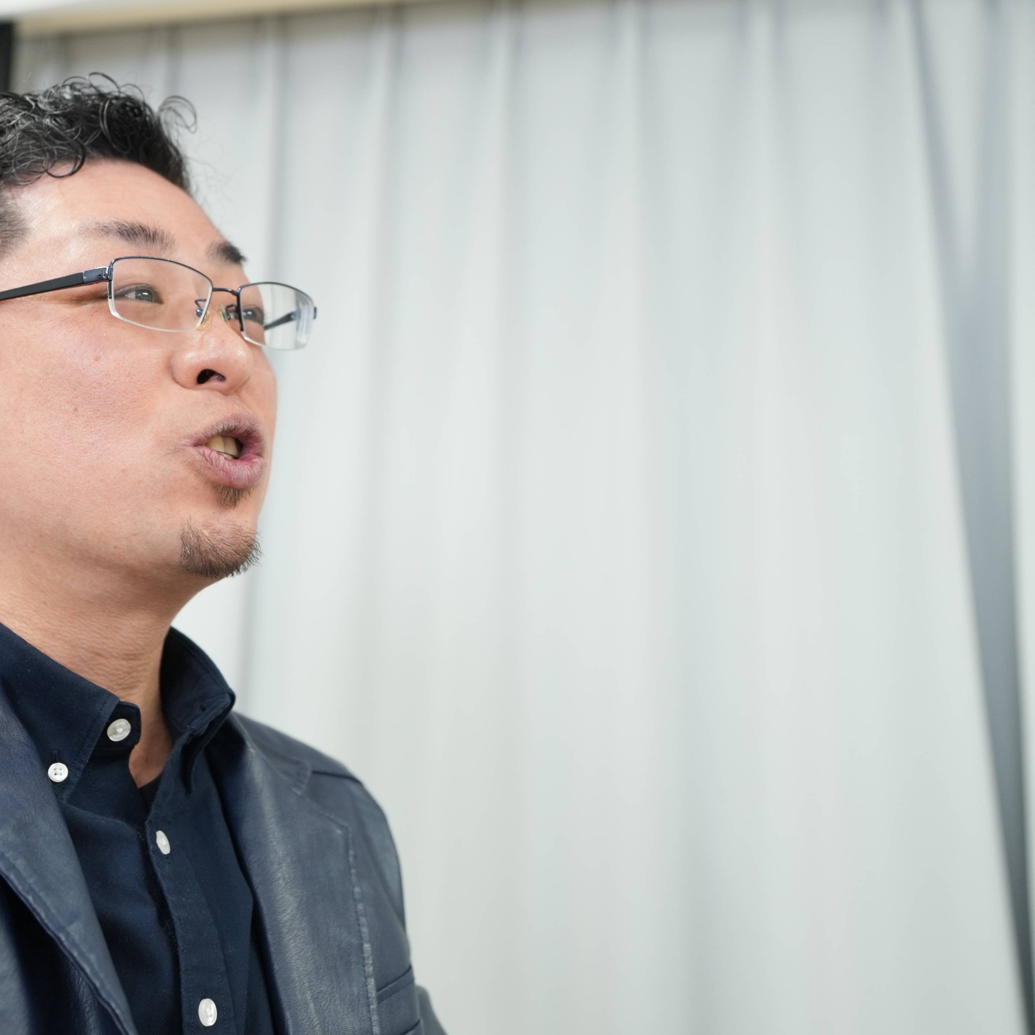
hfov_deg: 36.9
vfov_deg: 37.6
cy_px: 516
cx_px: 288
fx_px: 1522
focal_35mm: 45
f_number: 2.8
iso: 1000
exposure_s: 1/200
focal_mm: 35
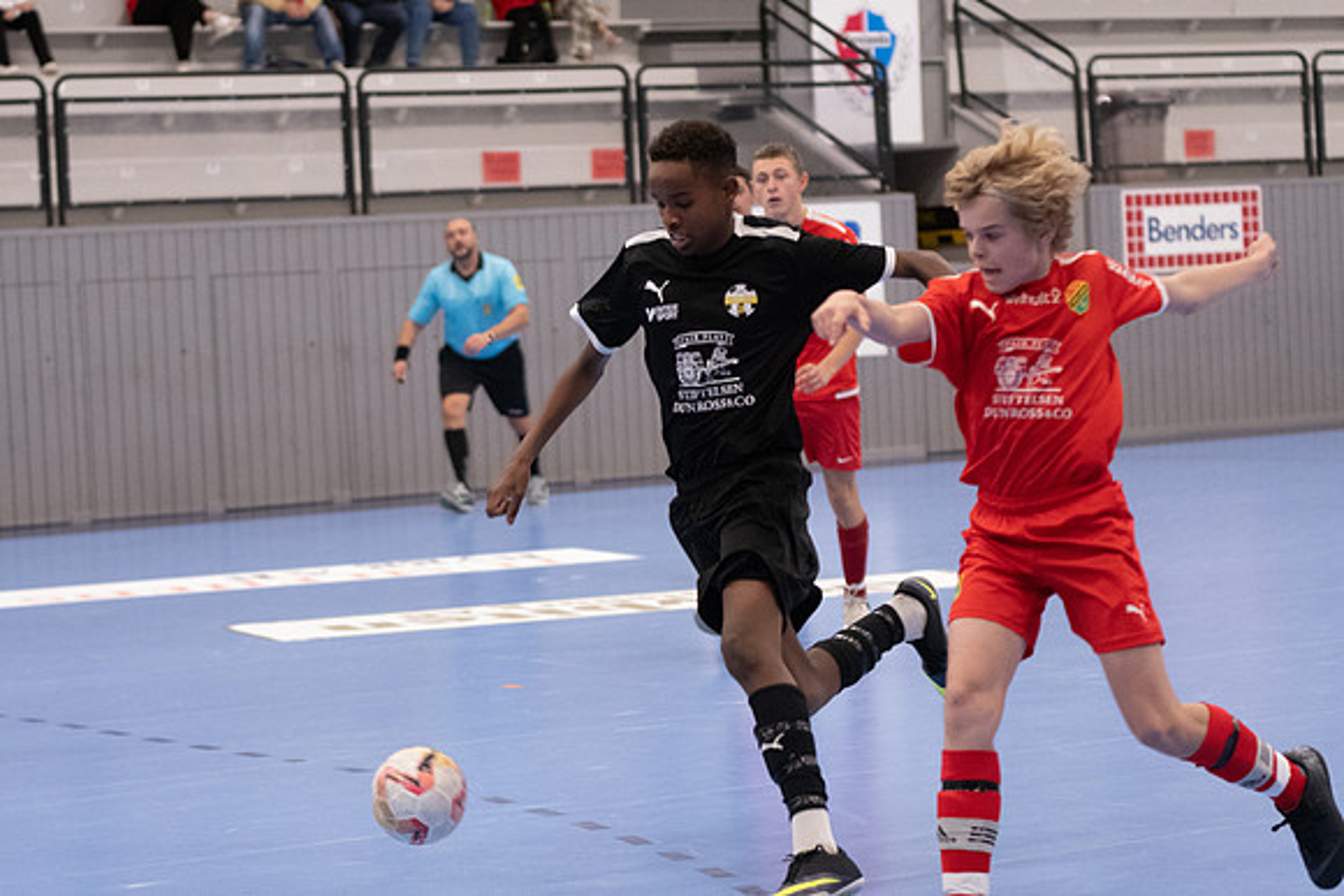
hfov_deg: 19.5
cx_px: 672
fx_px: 3921
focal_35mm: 105
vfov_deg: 13.0
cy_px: 448
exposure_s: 1/400
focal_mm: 70
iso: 8000
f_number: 3.2
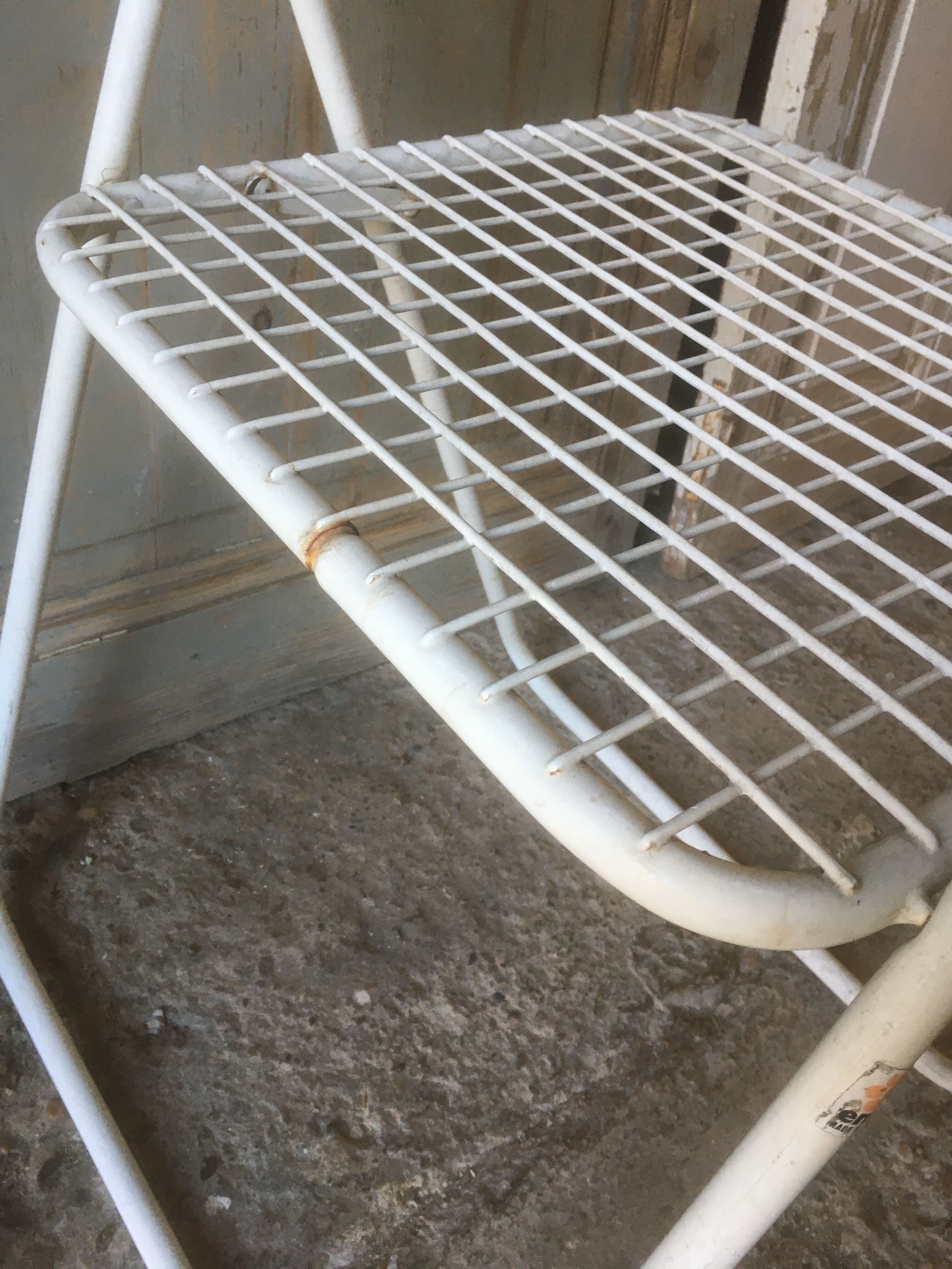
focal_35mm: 29
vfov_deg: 61.7
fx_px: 1063
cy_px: 634
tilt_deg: -38.2
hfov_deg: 48.2
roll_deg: -10.9
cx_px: 476
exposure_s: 1/33
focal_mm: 4.15
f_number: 2.2
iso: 40
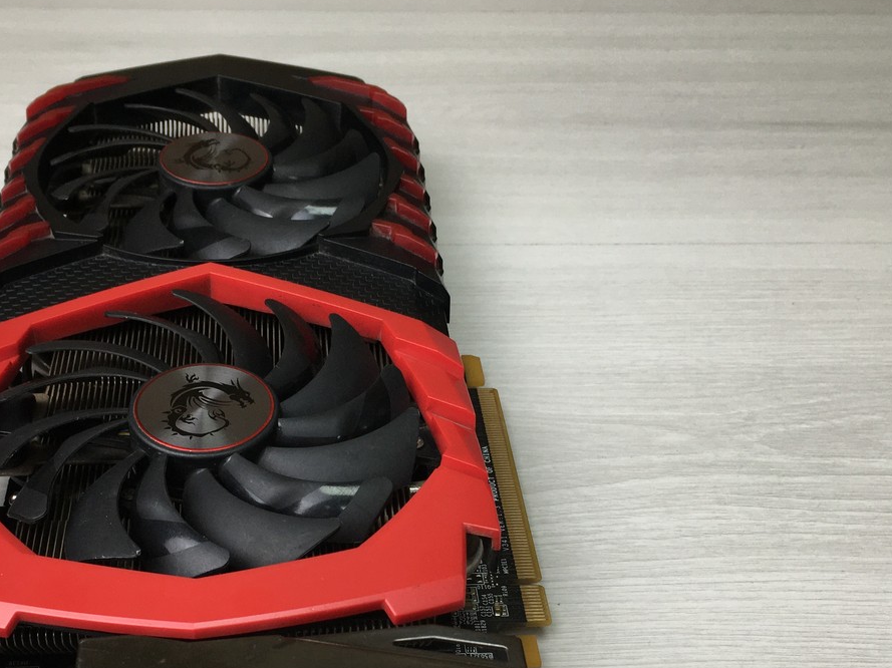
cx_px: 320
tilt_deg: -42.8
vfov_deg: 30.4
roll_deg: -0.1
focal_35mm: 47
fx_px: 1211
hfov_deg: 40.1
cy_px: 494
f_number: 2.2
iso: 40
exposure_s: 1/100
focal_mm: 4.15
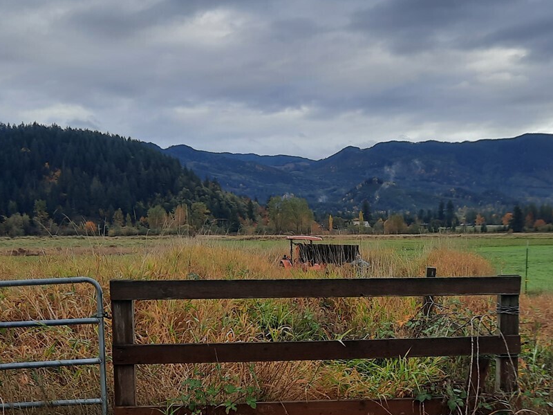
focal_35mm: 50
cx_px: 315
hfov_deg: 38.1
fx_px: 799
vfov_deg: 28.7
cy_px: 303
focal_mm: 4.6
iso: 32
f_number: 2
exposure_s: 1/406
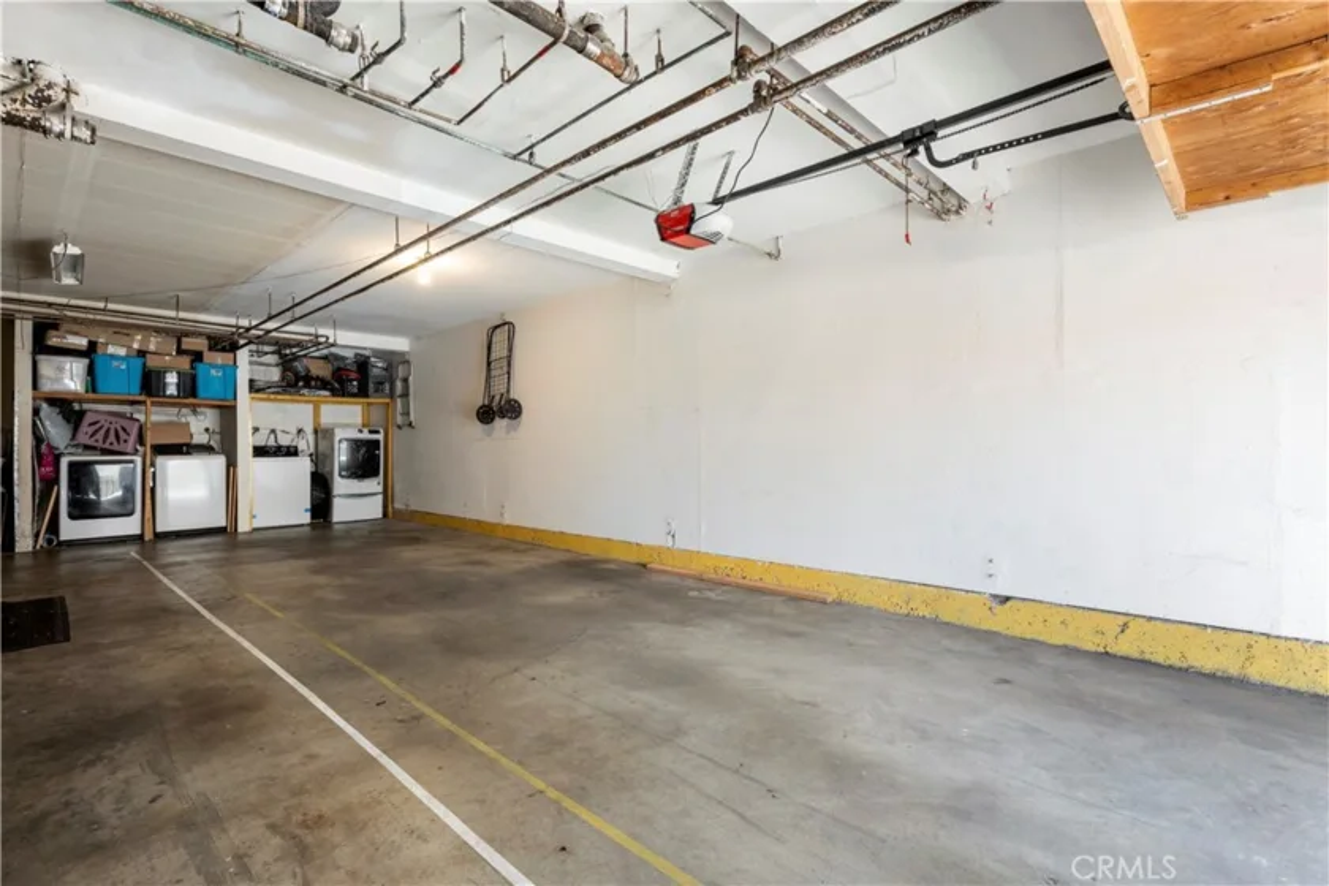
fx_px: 591
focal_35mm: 16
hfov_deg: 96.7
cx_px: 664
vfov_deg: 73.7
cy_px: 443
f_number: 7.1
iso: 320
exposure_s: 1/10
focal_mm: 16
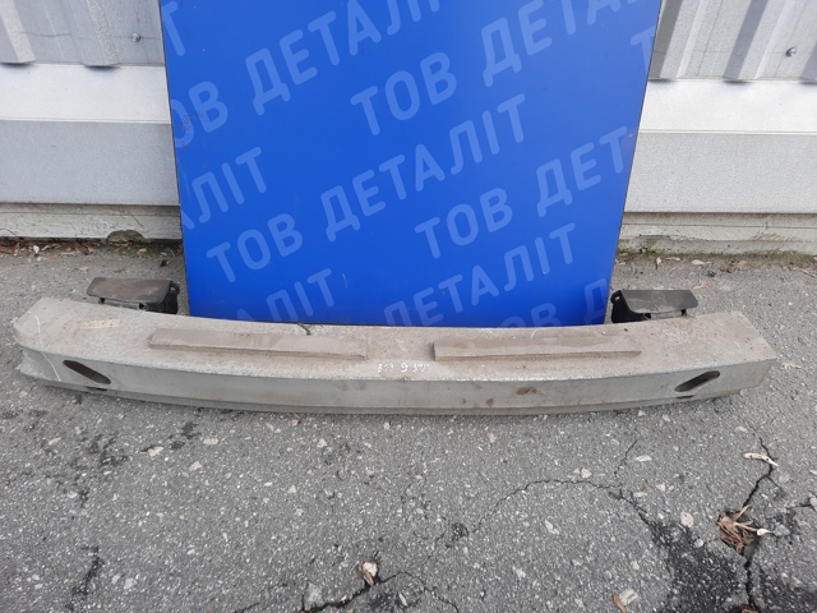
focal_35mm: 25
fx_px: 590
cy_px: 306
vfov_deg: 54.9
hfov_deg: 69.4
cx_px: 408
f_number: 2
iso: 32
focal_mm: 4.6
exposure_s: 1/186
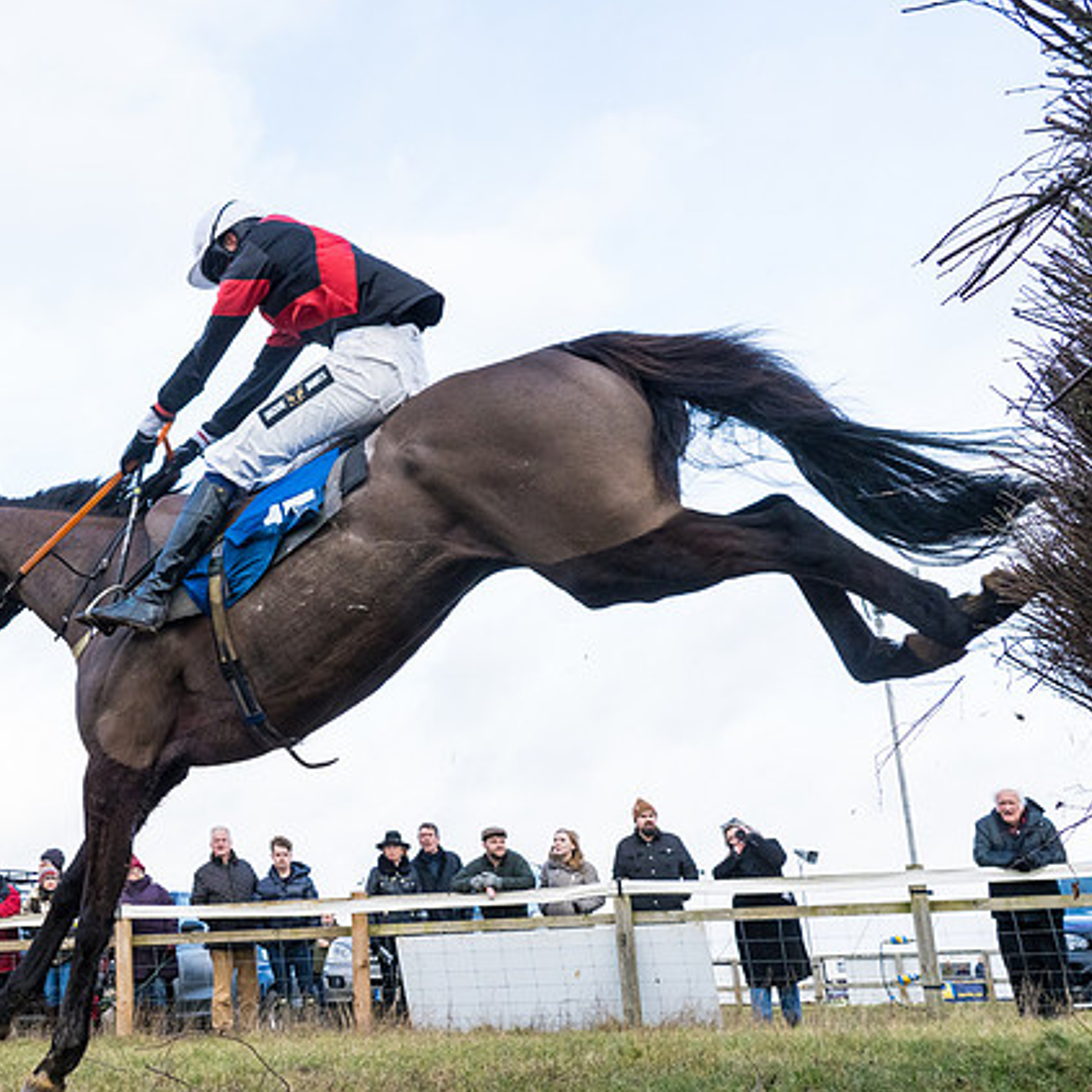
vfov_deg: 32.7
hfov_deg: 31.4
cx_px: 127
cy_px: 422
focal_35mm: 52
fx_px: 1856
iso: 2000
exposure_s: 1/1600
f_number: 8
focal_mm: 32
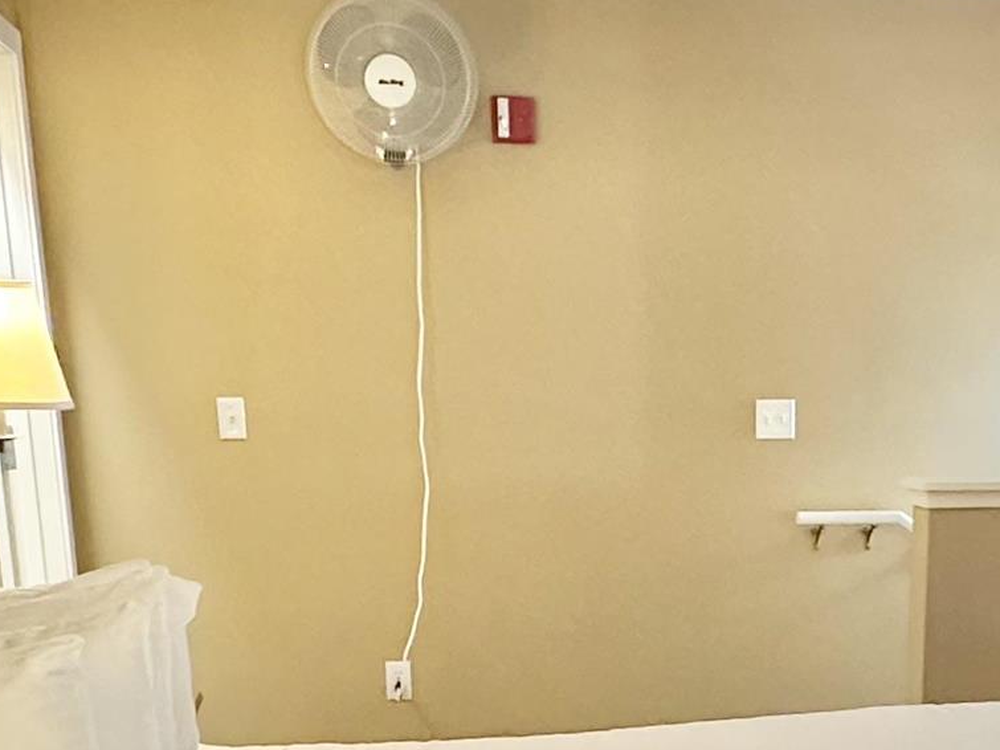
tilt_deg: -17.0
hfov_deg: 33.1
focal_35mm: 57
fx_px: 1646
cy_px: 837
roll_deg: -0.6
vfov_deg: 23.9
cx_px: 746
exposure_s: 1/60
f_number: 2.2
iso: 400
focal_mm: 2.22
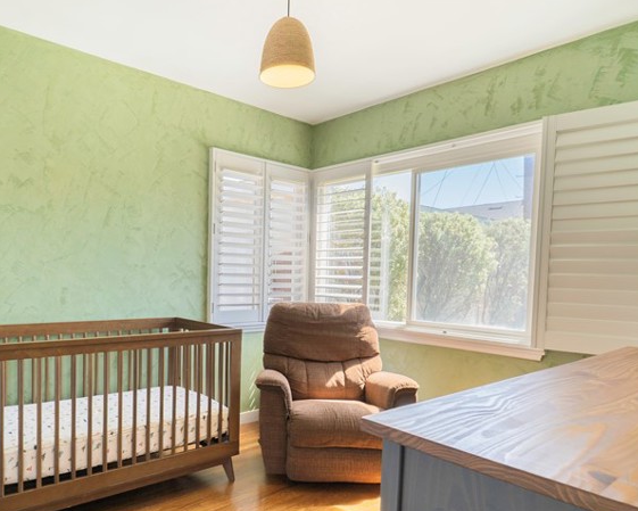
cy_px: 292
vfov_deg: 58.5
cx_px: 254
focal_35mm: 24
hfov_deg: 69.5
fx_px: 453
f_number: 6.3
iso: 100
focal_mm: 14
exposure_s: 1/60
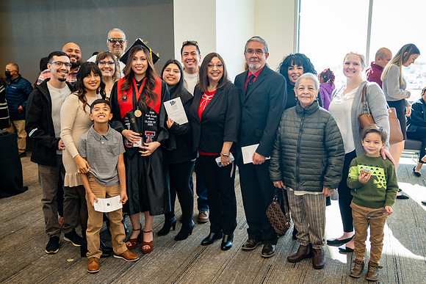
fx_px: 430
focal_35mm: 36
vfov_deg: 36.6
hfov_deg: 52.8
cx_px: 215
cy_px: 143
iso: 640
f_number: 2.8
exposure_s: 1/160
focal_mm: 34
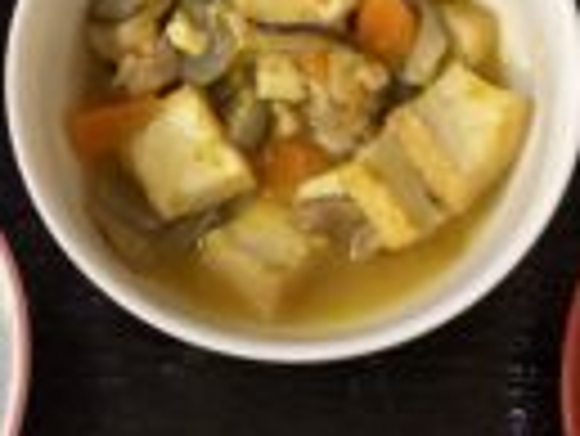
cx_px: 308
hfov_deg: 21.7
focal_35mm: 90
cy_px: 38
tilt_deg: -70.8
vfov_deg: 16.2
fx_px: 1509
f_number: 2.4
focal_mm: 3.3
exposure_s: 1/40
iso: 400
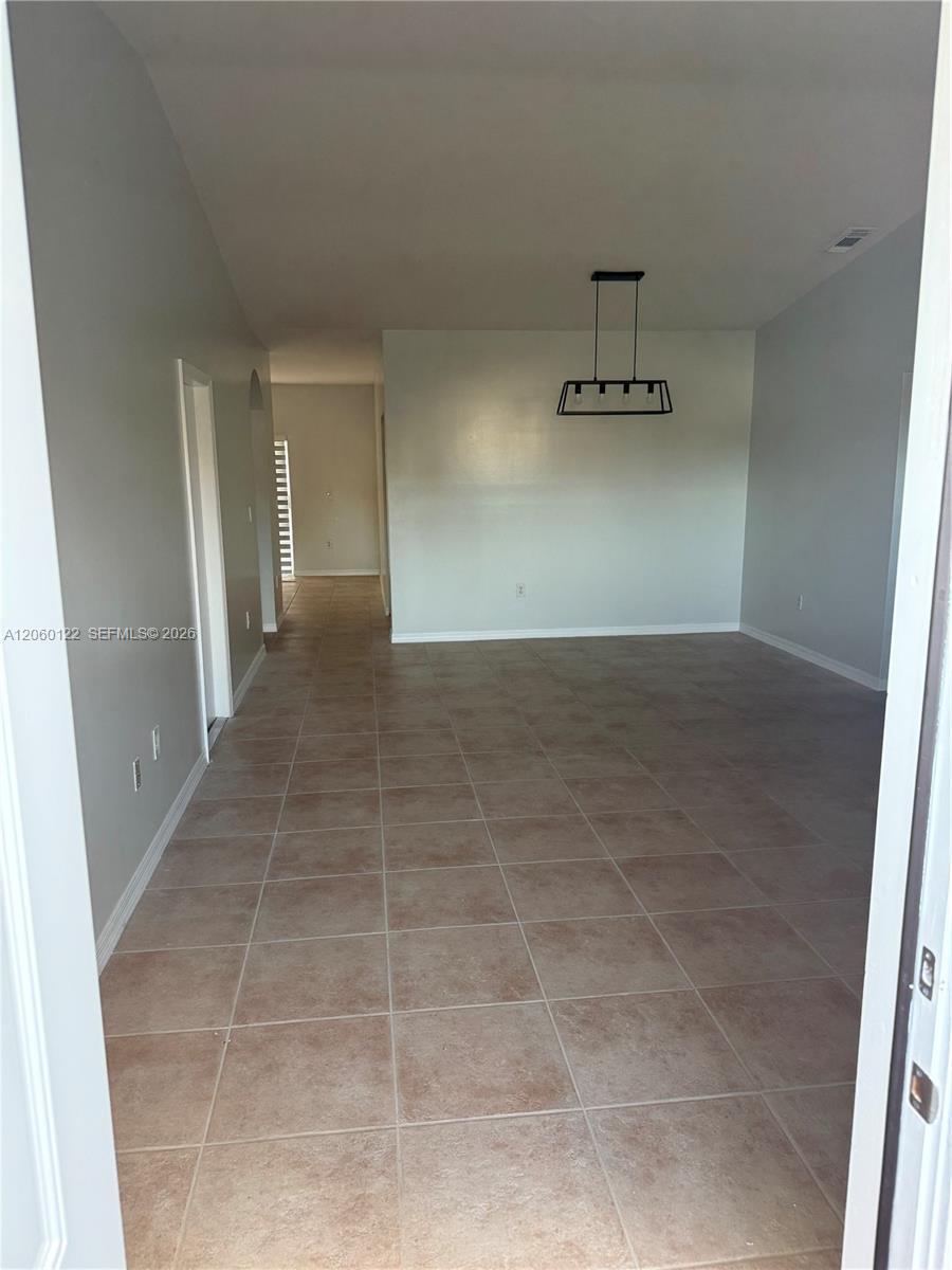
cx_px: 476
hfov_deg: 56.8
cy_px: 635
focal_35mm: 24
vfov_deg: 71.6
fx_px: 880
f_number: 1.78
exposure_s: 1/60
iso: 250
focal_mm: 6.76
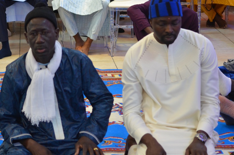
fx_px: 824
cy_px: 79
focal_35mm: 127
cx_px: 104
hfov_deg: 16.2
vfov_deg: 10.7
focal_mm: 70
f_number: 4
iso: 1600
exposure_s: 1/125
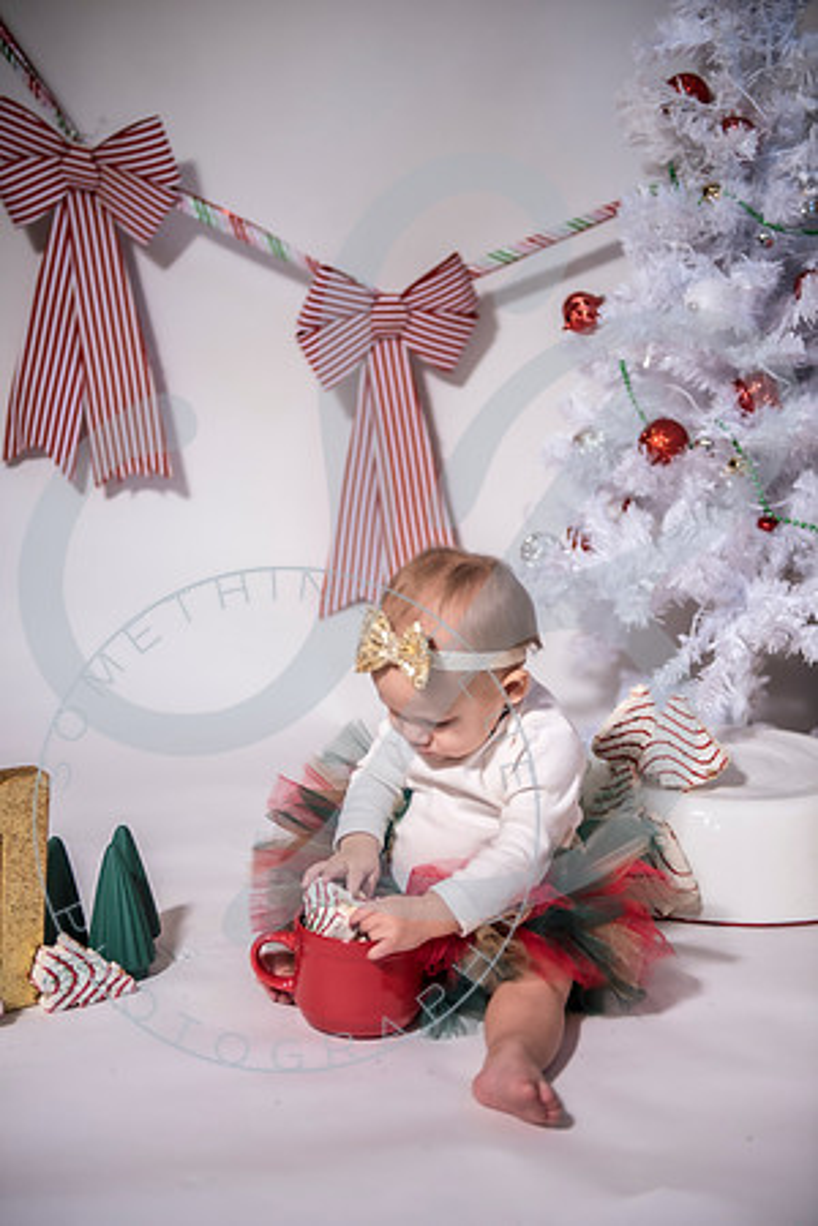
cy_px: 613
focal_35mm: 55
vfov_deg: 36.2
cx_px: 409
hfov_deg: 24.6
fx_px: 1874
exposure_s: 1/125
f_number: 2.8
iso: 100
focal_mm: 55
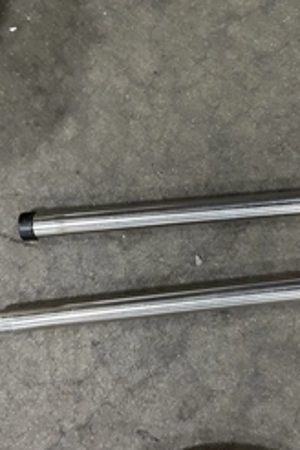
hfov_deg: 27.5
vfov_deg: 40.3
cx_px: 170
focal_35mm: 49
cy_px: 212
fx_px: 612
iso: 250
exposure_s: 1/40
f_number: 1.8
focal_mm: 3
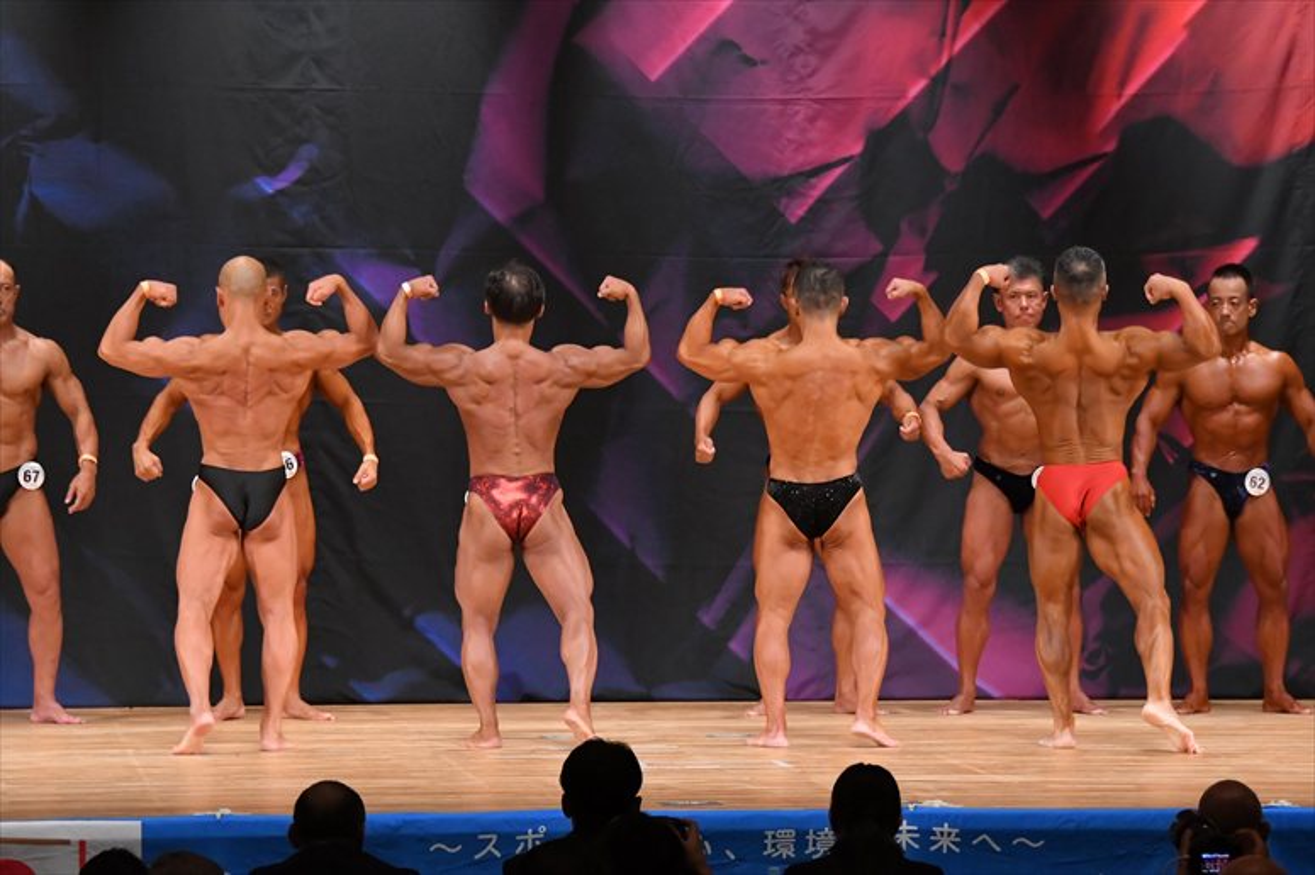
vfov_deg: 7.5
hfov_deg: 11.2
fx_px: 6681
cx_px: 658
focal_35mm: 183
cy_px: 438
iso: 5000
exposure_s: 1/400
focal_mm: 122
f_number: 5.6
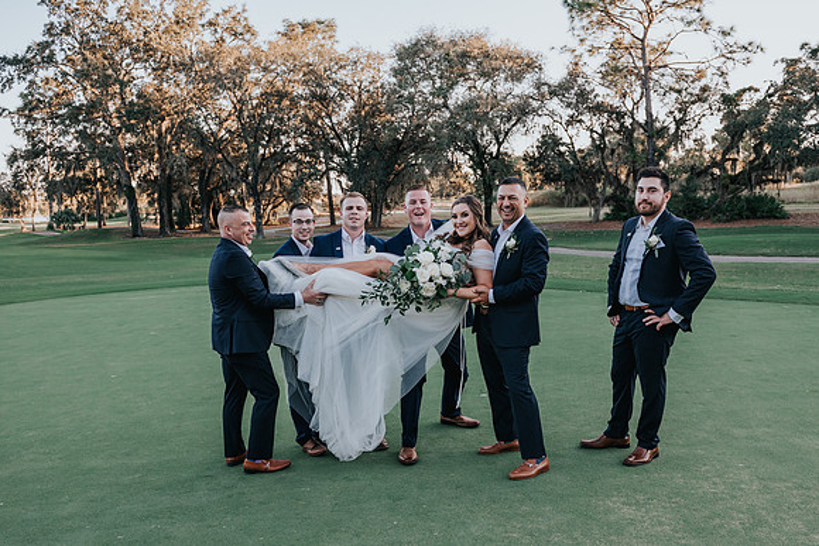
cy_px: 335
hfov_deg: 62.8
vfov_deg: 44.0
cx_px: 422
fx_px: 671
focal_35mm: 29
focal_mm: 24
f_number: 4.5
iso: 200
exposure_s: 1/200
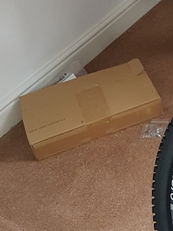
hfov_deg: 17.0
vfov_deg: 23.9
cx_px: 235
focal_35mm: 81
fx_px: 539
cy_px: 65
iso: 200
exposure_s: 1/11
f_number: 1.7
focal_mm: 4.2
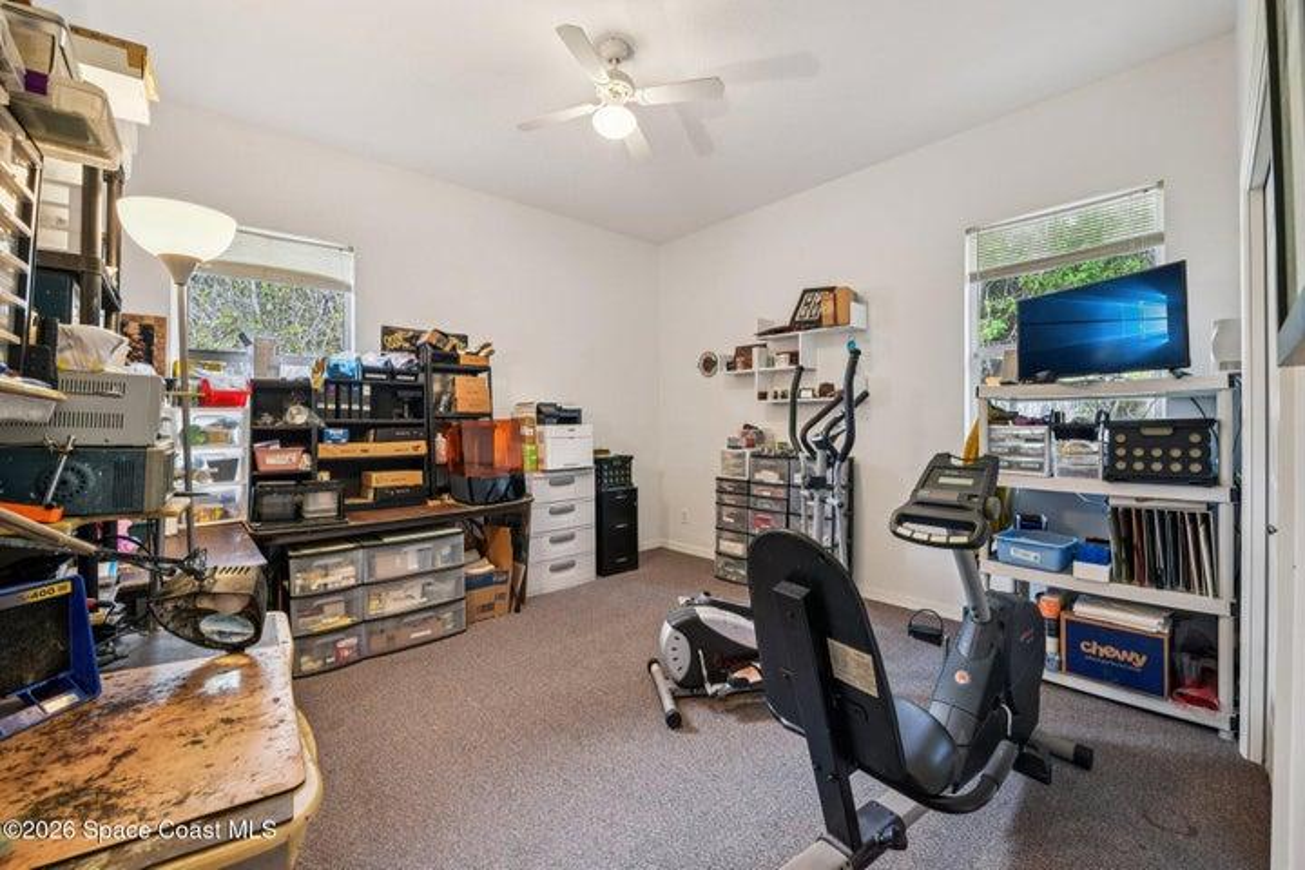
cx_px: 652
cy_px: 435
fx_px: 507
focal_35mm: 14
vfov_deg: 81.2
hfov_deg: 104.3
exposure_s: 1/4
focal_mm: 14
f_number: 8
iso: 400
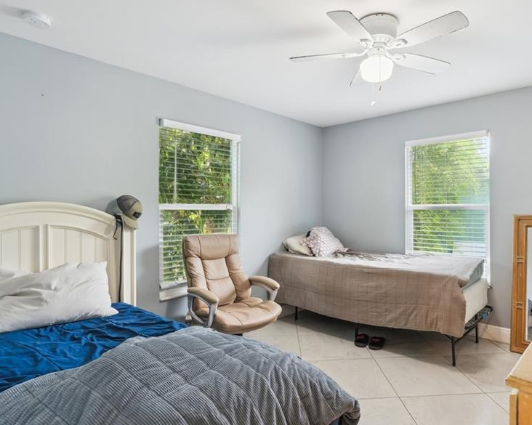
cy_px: 213
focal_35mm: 21
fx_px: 331
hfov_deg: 77.1
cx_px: 307
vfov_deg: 65.5
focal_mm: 16
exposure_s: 1/2.5
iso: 200
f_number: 9
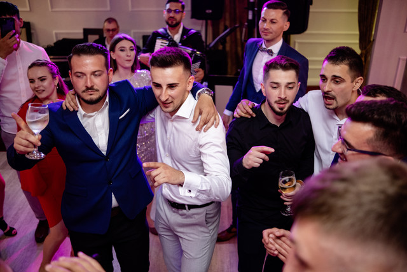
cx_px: 204
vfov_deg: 37.9
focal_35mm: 35
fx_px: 396
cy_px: 136
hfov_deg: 54.4
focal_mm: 23
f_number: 1.4
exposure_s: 1/200
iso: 1000
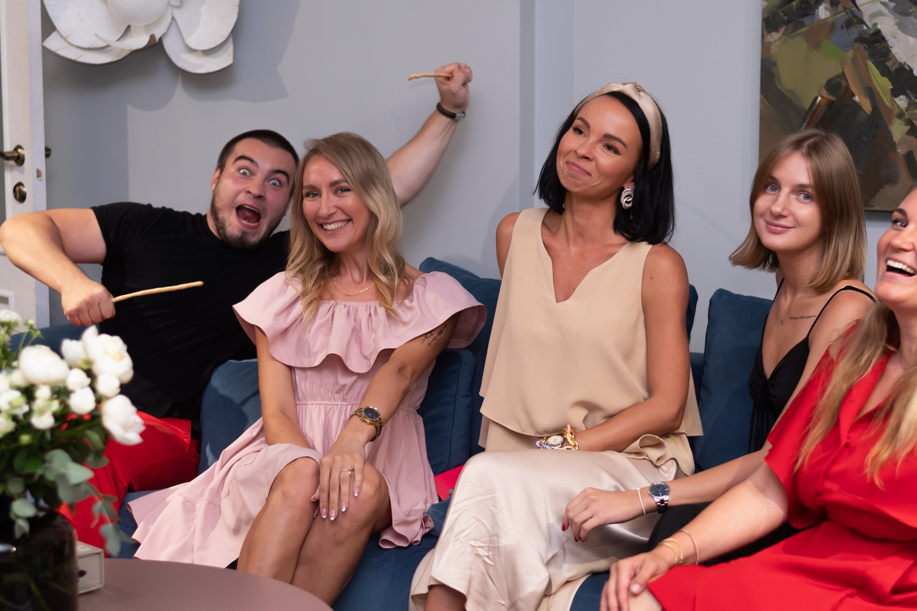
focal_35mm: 79
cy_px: 379
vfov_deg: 17.3
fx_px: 2012
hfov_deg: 25.7
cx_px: 496
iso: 160
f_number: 2.2
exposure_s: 1/200
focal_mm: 50
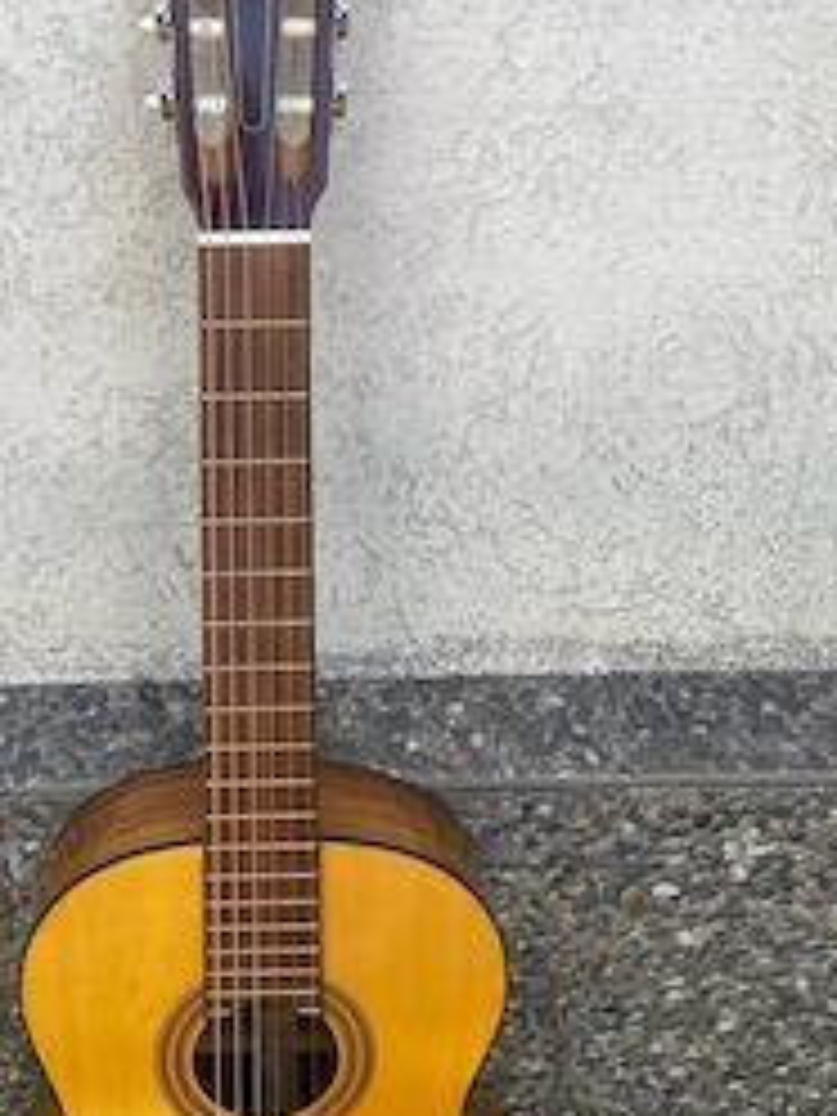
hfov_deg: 33.9
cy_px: 639
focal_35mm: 42
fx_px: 1354
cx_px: 243
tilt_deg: -34.2
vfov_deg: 44.7
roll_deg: -0.7
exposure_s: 1/337
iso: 32
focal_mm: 4.25
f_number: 1.8
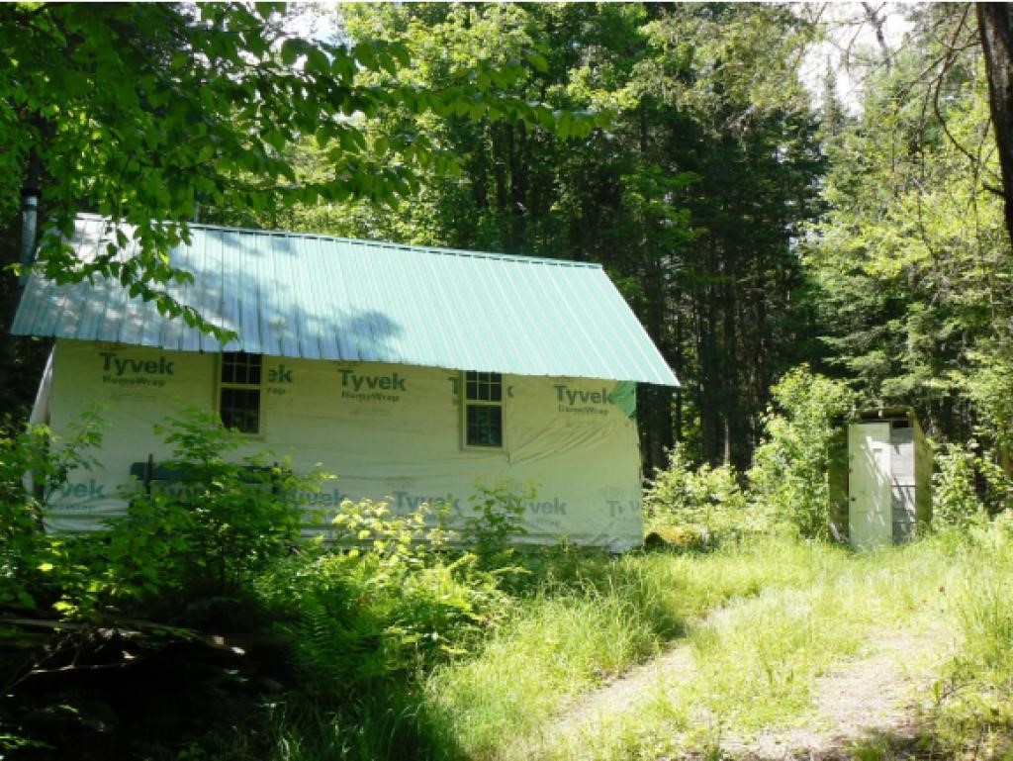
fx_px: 1054
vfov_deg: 39.7
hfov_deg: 51.3
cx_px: 506
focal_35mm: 36
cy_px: 380
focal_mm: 6
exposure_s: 1/125
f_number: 5.6
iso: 80
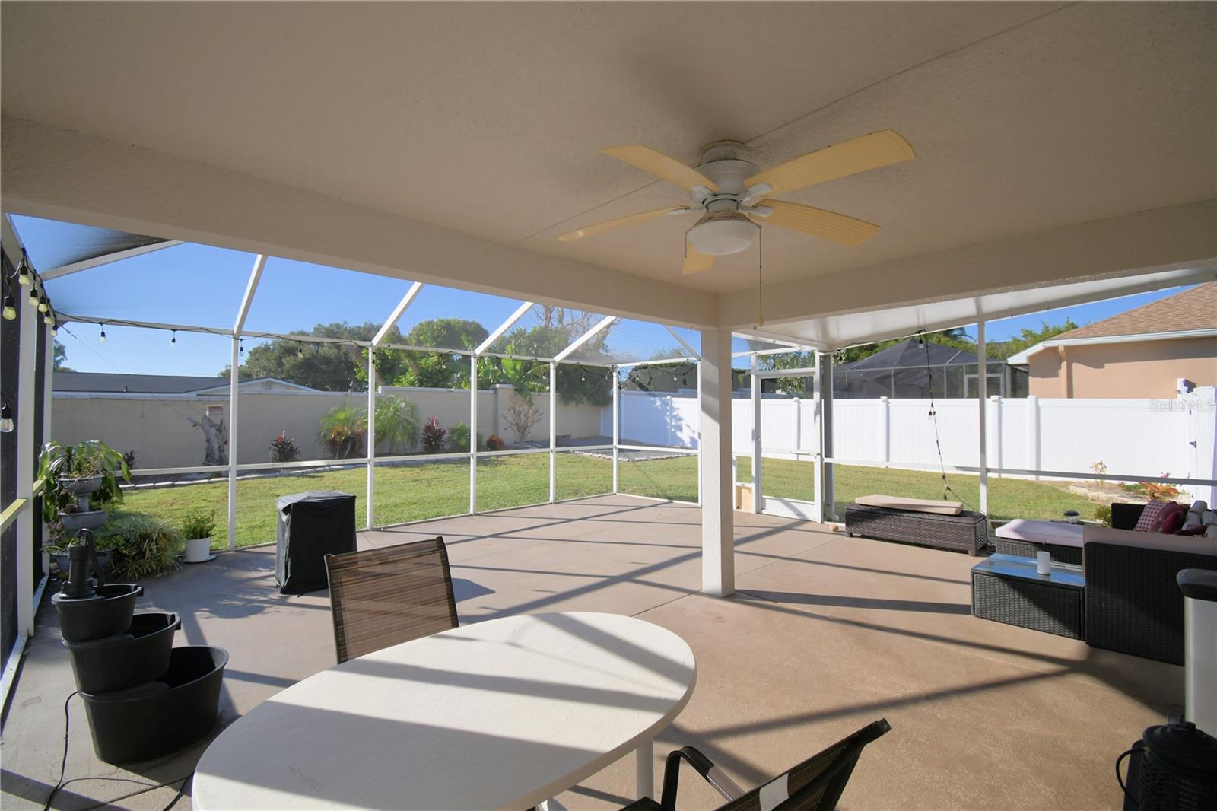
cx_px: 608
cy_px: 406
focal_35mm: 15
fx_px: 507
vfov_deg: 77.3
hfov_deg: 100.4
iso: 100
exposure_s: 1/800
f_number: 4.5
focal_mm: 10
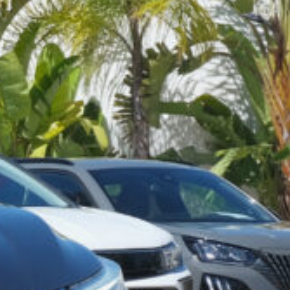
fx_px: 3308
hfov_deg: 4.9
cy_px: 339
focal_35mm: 349
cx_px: -372
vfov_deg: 5.0
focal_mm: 44.5
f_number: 9
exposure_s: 1/250
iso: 160
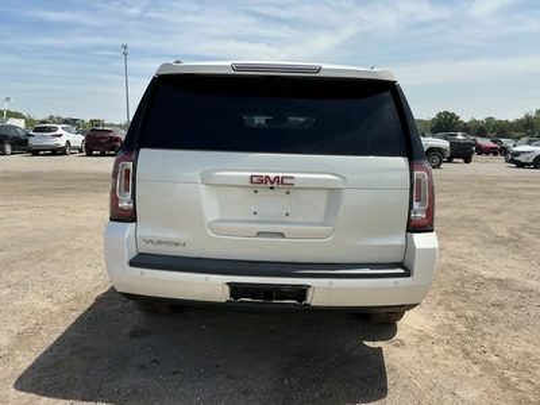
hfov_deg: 63.4
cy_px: 202
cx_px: 270
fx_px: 437
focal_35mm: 28
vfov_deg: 49.7
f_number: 1.8
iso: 25
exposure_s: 1/2058
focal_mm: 3
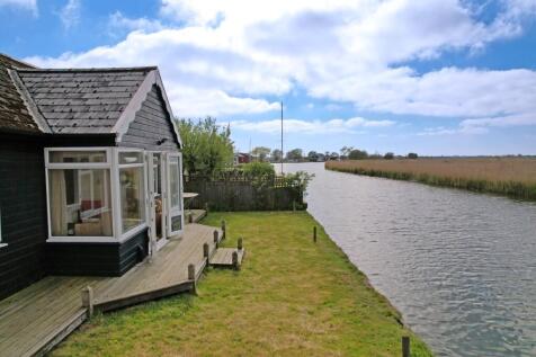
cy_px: 178
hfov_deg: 78.6
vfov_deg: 57.2
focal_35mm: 22
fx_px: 327
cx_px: 268
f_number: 2.8
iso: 100
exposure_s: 1/1000
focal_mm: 8.38
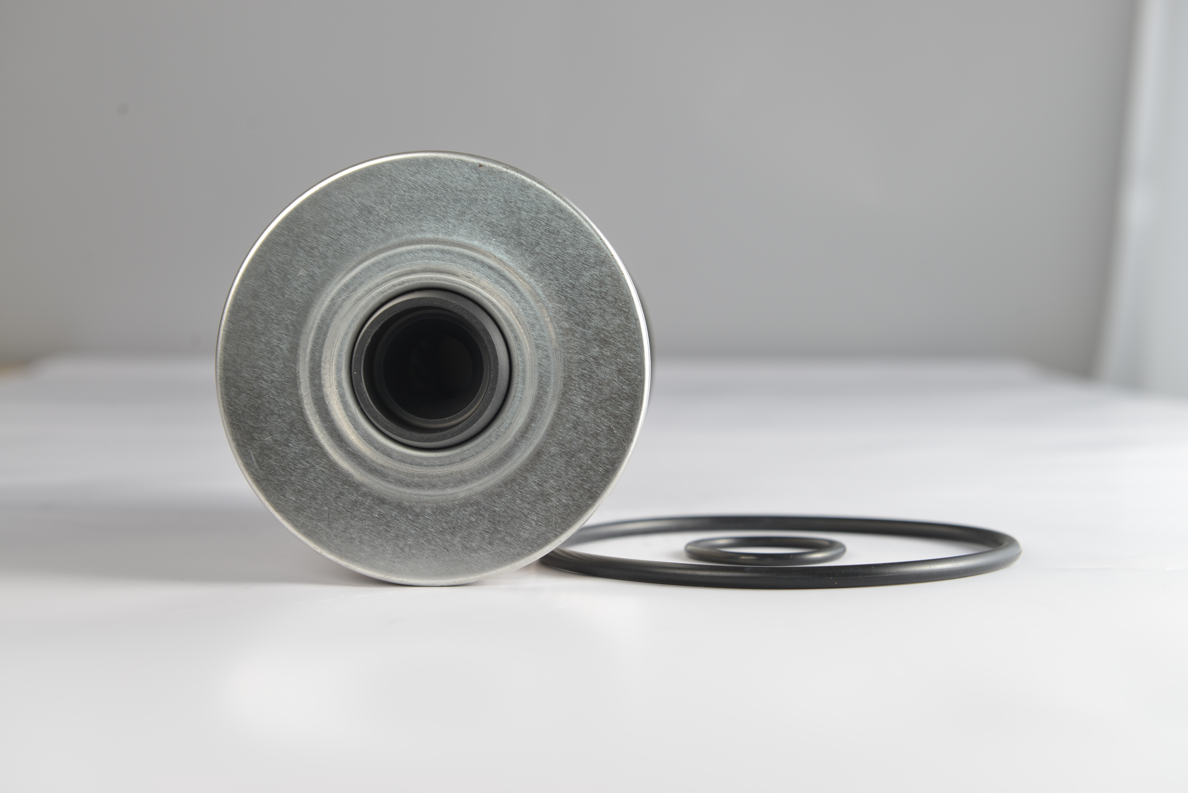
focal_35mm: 52
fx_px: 1716
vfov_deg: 26.0
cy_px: 396
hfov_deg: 38.2
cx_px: 594
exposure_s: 1/80
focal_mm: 52
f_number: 7.1
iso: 250
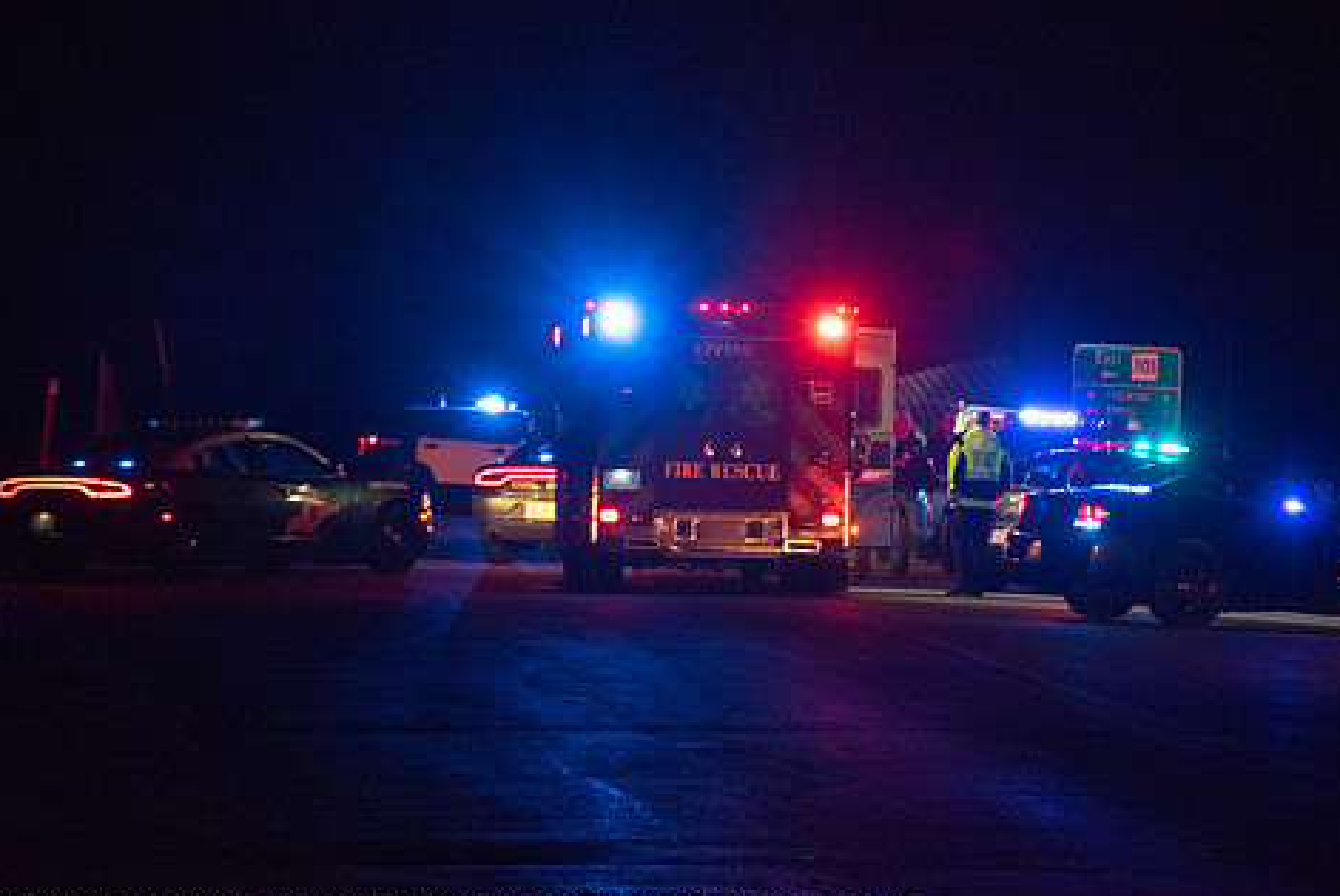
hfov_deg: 10.1
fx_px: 7563
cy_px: 391
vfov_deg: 6.8
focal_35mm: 203
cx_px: 774
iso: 2000
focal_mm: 110
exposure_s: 1/320
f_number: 4.5
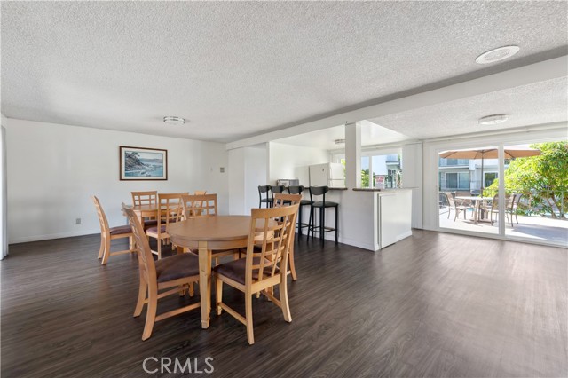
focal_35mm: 14
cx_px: 284
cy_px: 189
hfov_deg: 104.3
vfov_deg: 81.1
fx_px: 221
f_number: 9
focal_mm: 14
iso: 100
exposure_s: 1/30
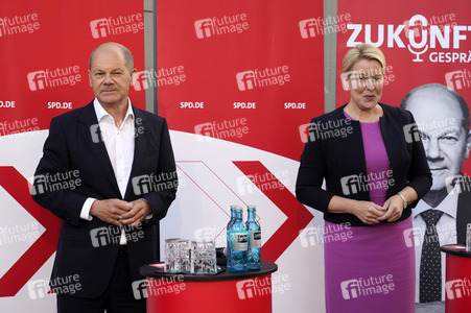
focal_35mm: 67
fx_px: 876
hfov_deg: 30.1
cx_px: 236
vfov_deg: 20.3
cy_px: 156
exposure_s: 1/320
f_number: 5
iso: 640
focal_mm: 67
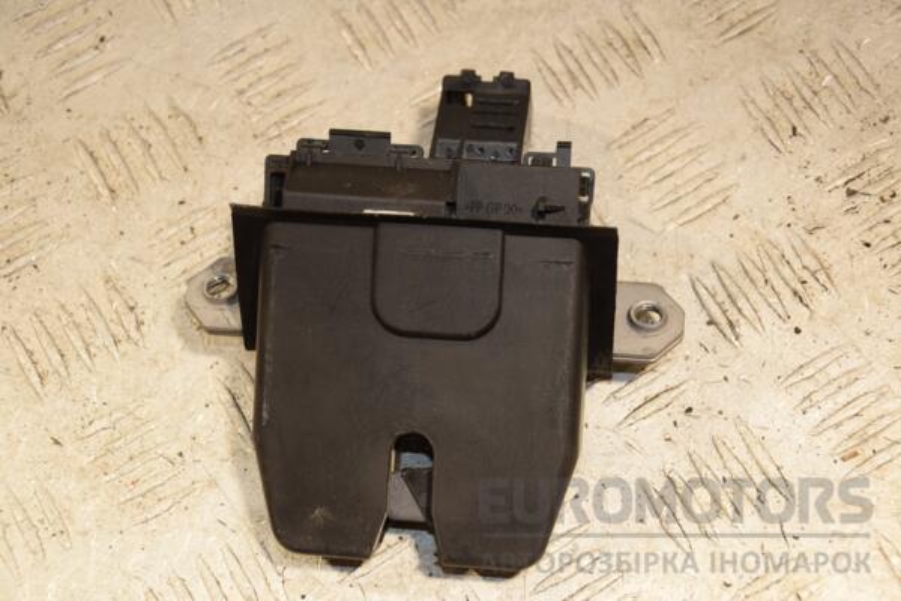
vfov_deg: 17.5
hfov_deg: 26.0
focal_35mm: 78
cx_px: 450
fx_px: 1952
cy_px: 300
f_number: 5
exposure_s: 1/160
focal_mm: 52
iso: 800
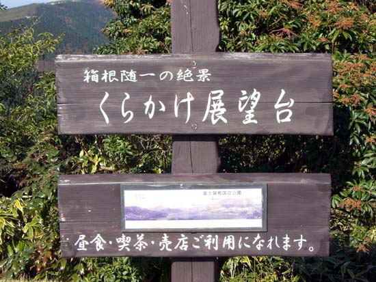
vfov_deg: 22.3
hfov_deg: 29.4
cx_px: 188
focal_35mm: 66
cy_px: 141
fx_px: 717
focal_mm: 10.7
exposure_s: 1/320
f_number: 5.8
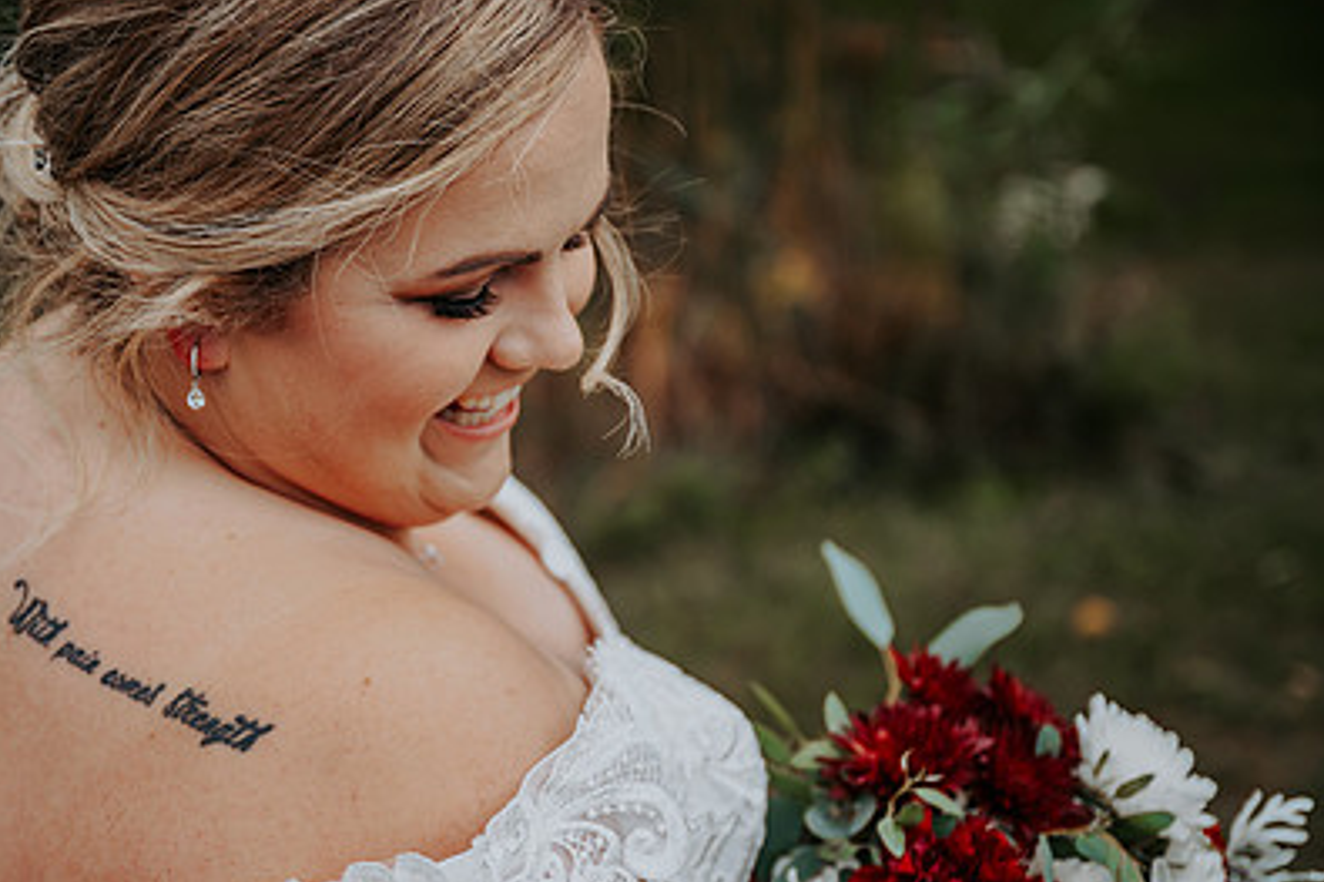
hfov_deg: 30.1
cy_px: 547
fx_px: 2426
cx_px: 372
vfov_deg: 20.6
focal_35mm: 66
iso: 200
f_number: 2.8
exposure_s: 1/1000
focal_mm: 45
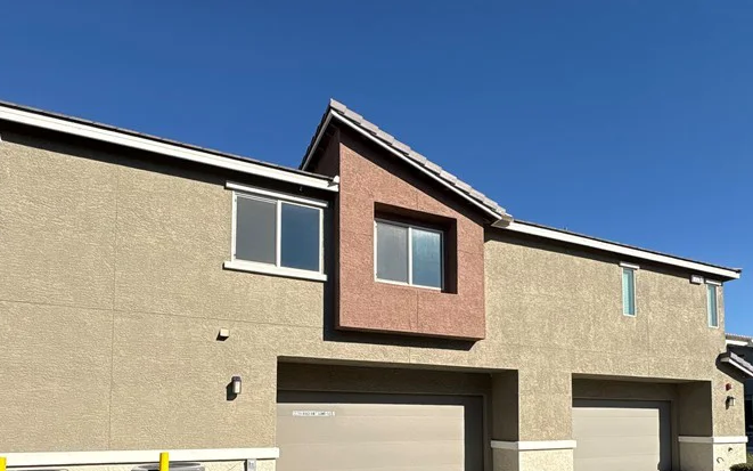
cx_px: 392
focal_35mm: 23
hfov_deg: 77.1
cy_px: 397
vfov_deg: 48.9
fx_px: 472
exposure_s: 1/3247
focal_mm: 2.22
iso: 50
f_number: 2.2
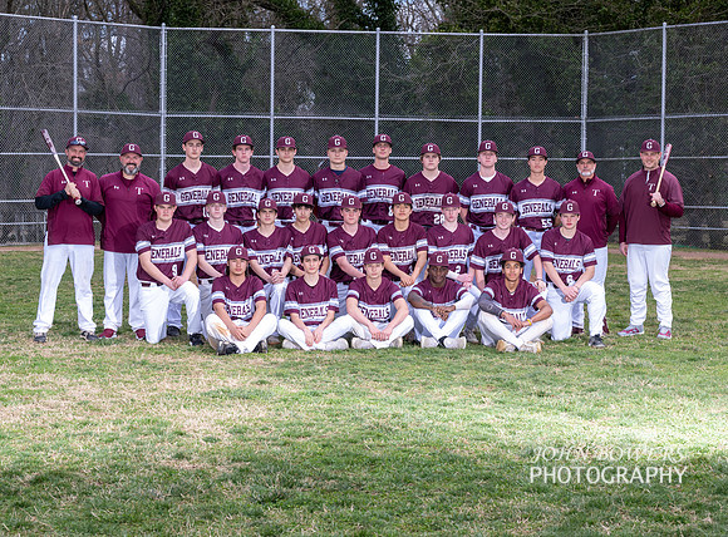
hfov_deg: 25.2
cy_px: 277
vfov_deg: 18.7
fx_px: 1629
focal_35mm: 78
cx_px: 389
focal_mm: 70
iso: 400
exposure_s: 1/250
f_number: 9
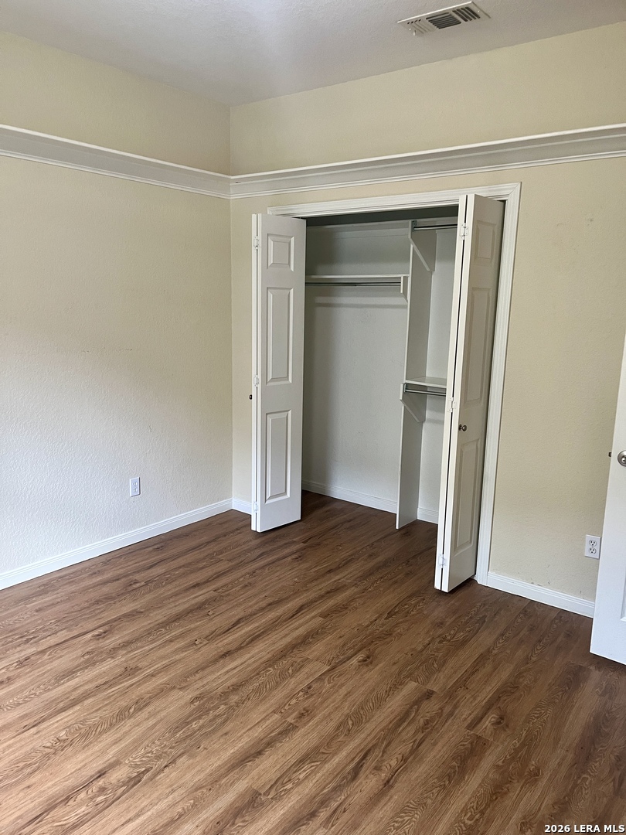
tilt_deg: -11.2
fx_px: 627
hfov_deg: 53.1
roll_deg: -0.9
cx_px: 313
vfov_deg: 67.3
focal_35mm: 26
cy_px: 418
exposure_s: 1/60
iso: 160
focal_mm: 5.1
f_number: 1.6
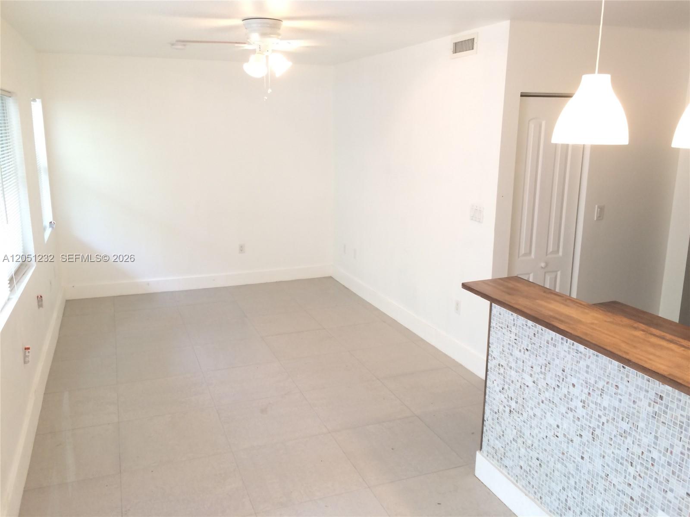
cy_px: 258
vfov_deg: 48.2
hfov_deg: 61.7
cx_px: 345
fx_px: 578
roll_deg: +1.0
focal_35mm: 29
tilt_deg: -12.8
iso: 125
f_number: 2.2
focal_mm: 4.15
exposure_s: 1/30
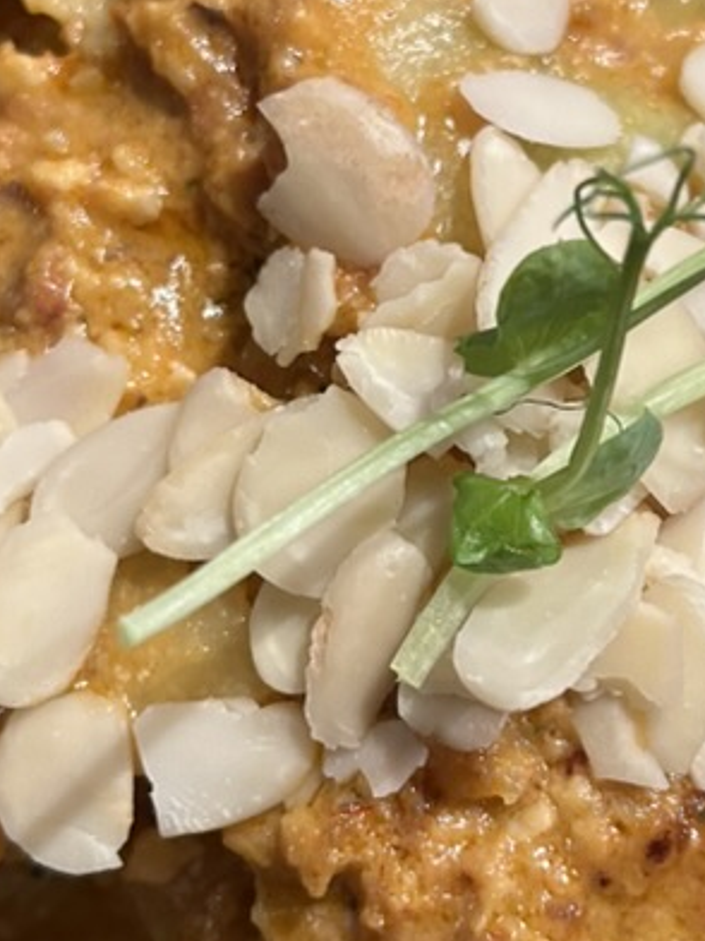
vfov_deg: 28.5
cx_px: 376
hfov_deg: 21.6
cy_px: 509
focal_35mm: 68
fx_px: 1847
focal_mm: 5.7
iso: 400
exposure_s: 1/33
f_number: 1.5
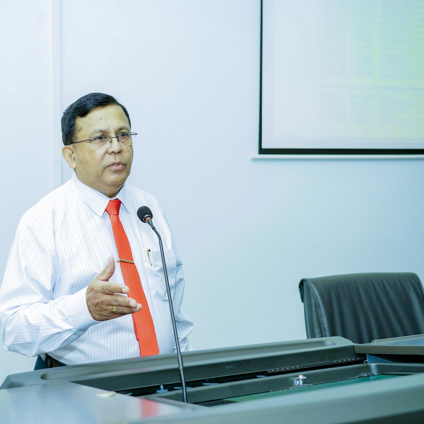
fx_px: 596
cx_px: 124
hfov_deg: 38.5
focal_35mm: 43
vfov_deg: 39.2
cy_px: 209
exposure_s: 1/200
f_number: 4
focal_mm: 33
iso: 2000
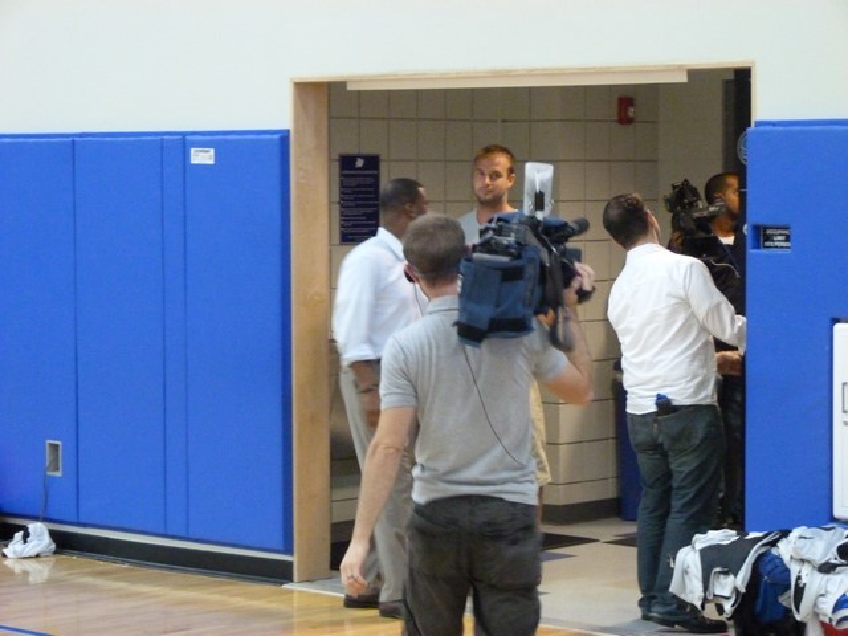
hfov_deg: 18.7
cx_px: 424
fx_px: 2572
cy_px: 318
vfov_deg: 14.1
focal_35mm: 105
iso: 800
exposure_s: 1/25
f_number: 3.5
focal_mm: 19
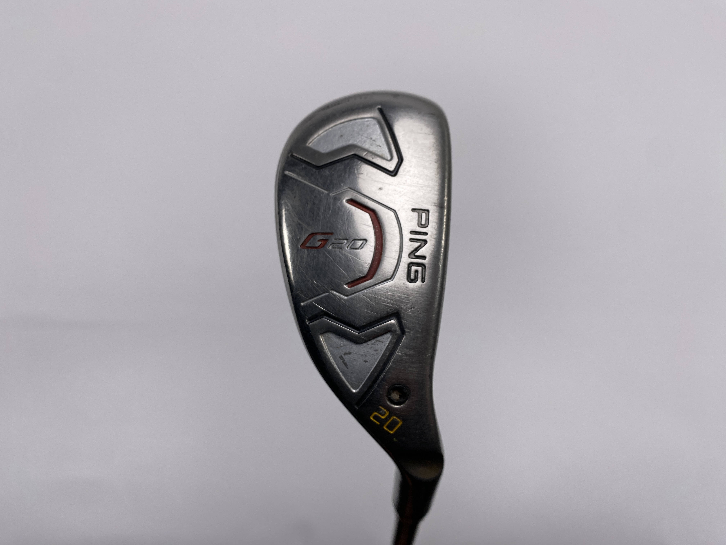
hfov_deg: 67.3
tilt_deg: -67.5
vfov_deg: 53.1
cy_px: 272
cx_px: 363
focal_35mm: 26
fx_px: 545
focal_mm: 4.25
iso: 32
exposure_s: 1/633
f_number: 1.8
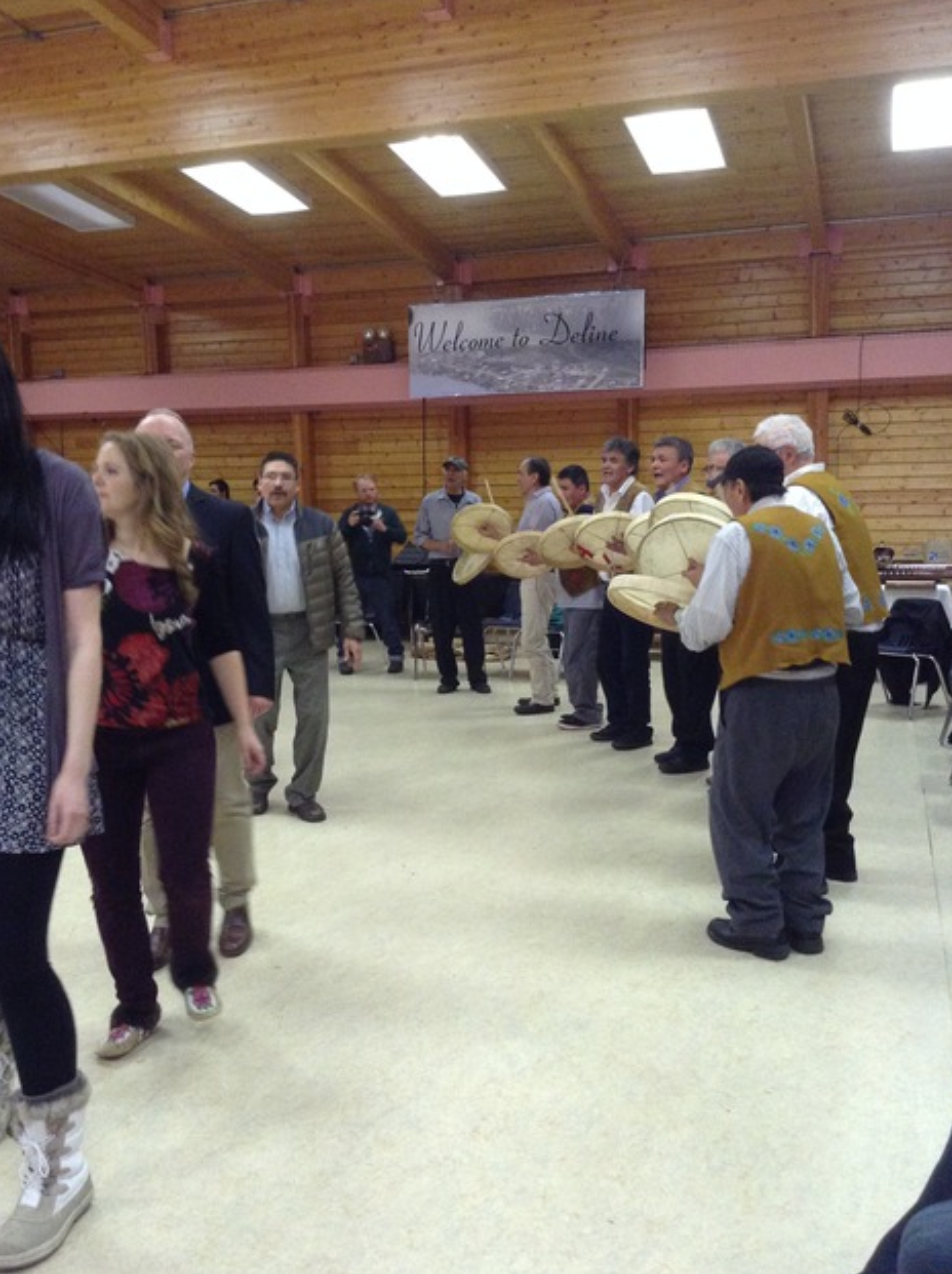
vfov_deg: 54.0
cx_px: 480
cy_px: 638
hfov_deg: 41.7
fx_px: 1250
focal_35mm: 34
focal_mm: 3.3
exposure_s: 1/24
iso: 200
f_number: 2.4
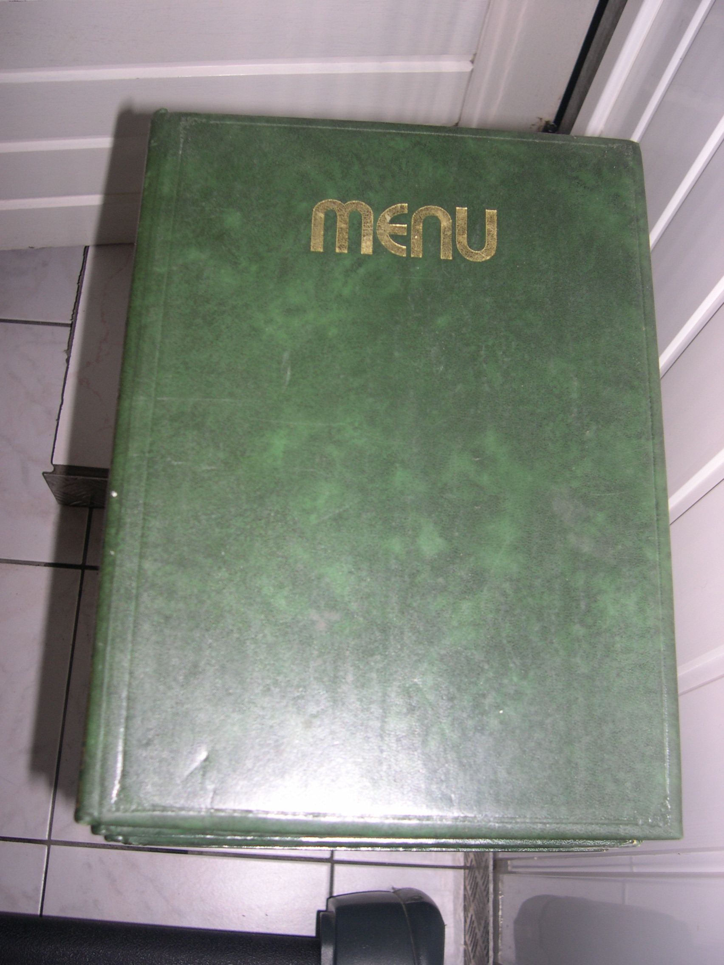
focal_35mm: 38
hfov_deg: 37.7
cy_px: 482
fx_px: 1060
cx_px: 362
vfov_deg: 49.0
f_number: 2.8
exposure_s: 1/60
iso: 100
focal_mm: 8
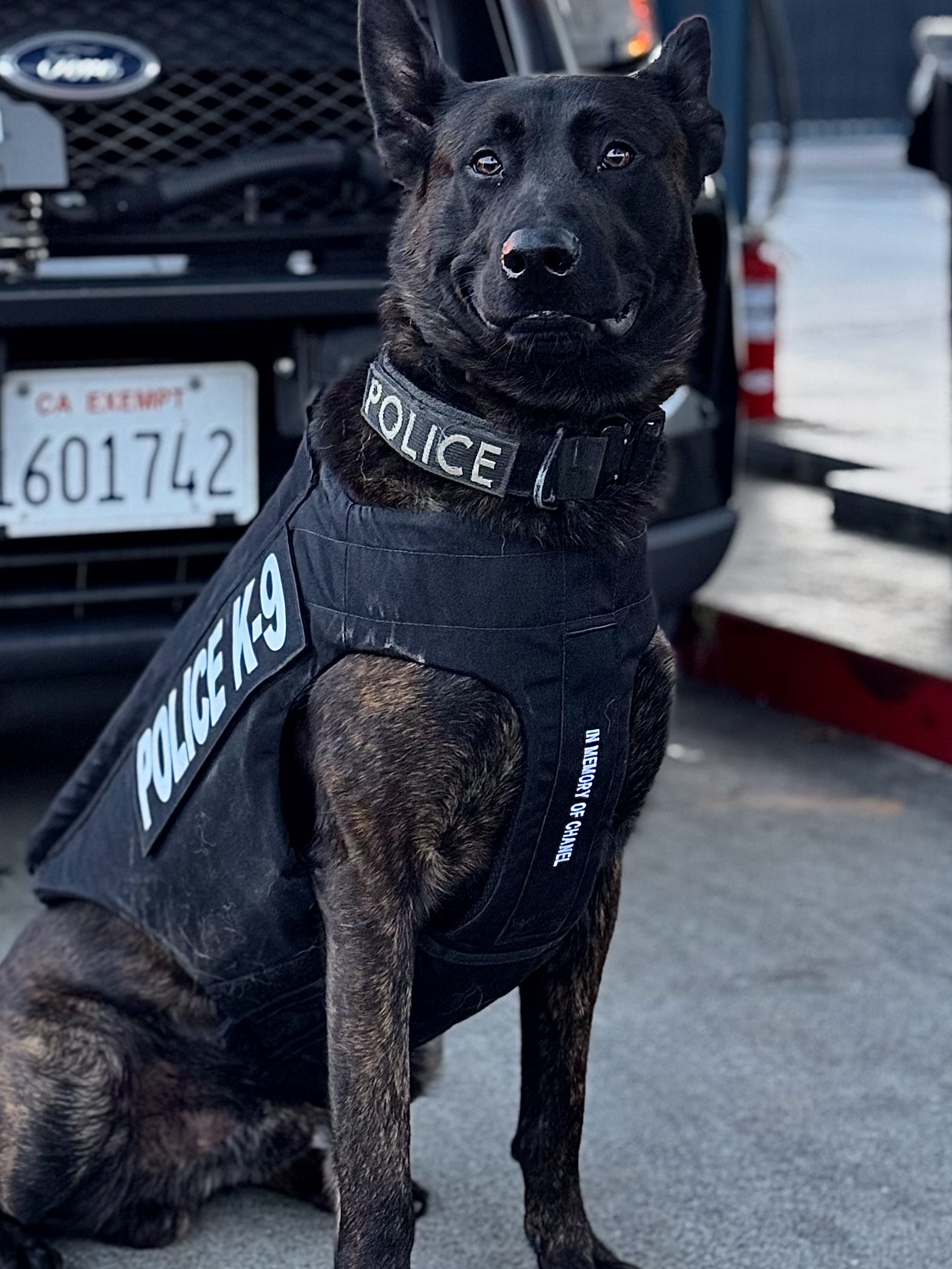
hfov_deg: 15.7
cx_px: 107
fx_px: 3410
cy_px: 373
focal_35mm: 93
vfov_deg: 21.0
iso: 400
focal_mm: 6.76
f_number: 1.78
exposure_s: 1/33
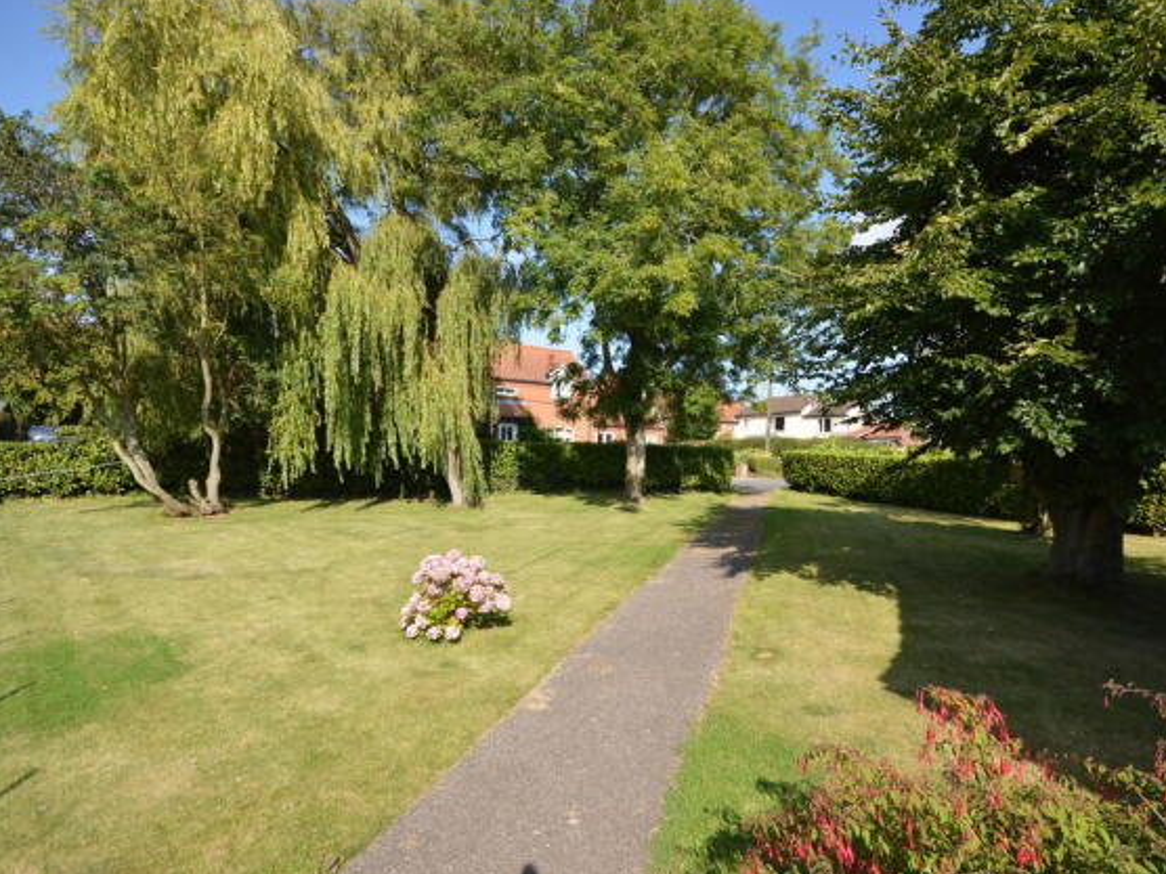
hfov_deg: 90.6
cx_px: 650
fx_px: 573
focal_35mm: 17
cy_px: 434
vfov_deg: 74.7
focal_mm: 10
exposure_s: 1/200
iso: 100
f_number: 7.1
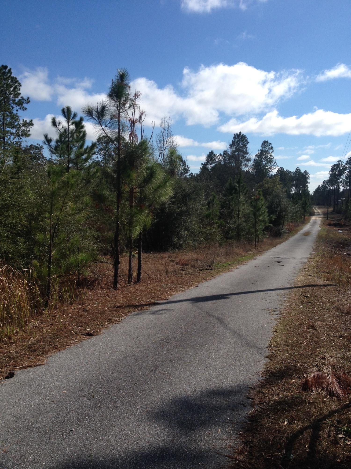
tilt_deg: -4.3
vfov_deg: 52.6
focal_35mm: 35
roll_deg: -0.6
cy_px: 234
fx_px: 473
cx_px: 176
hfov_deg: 40.7
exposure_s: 1/2632
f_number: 2.4
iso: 50
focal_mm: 4.28
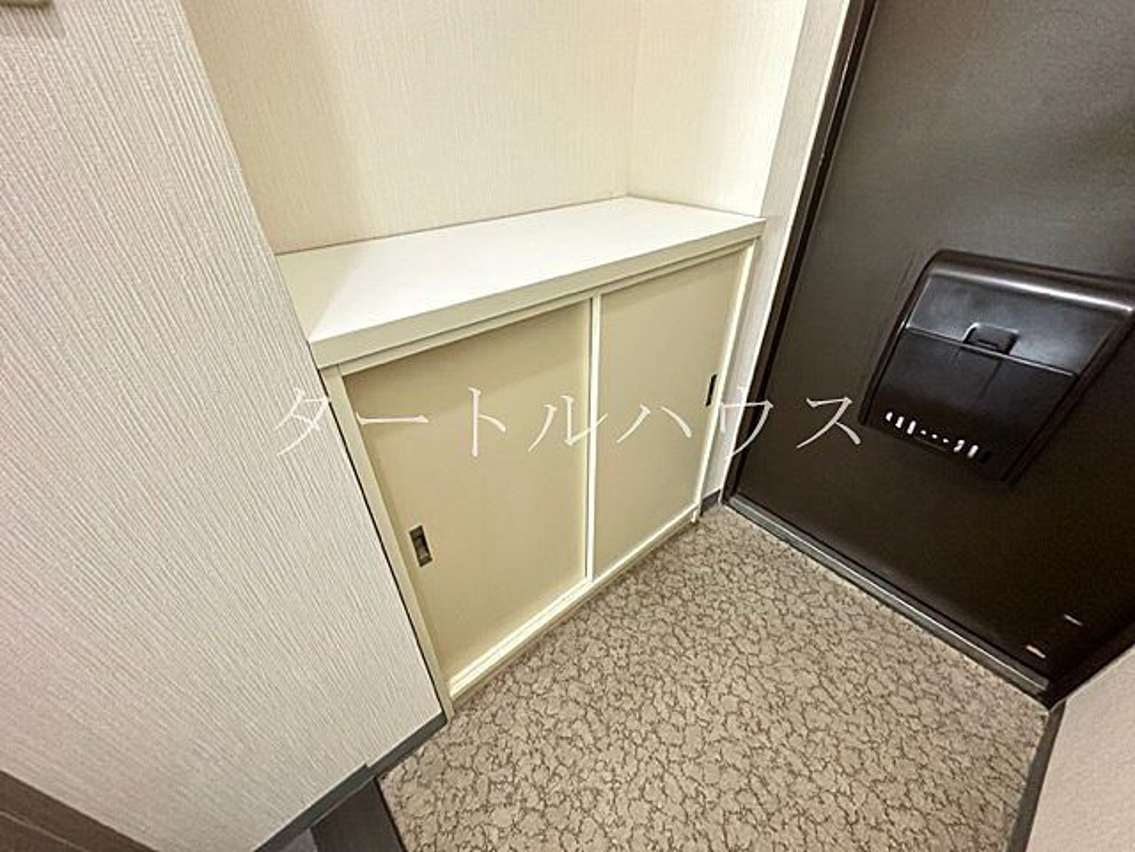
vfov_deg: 85.7
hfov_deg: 102.1
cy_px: 426
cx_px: 568
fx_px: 459
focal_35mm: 14
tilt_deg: -35.9
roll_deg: +0.0
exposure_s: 1/60
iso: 640
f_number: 2.2
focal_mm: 2.22
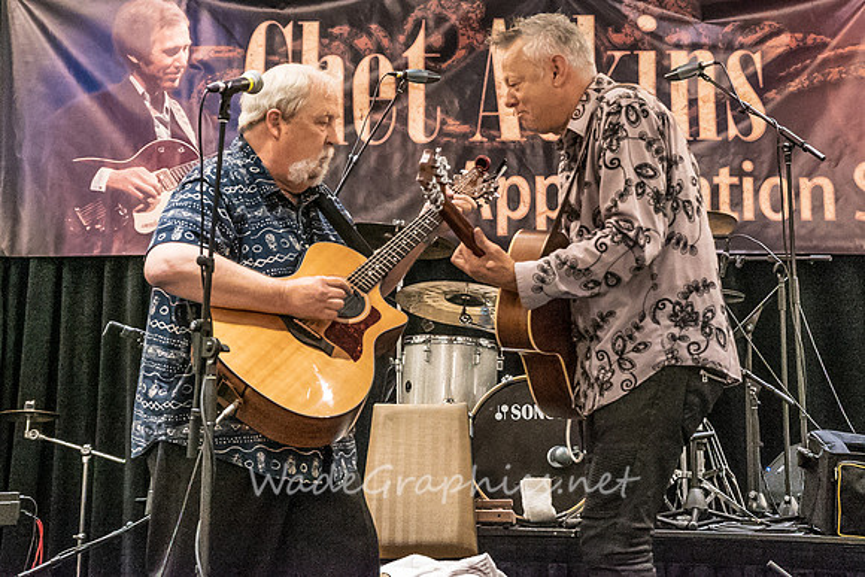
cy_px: 167
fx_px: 2147
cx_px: 432
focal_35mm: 89
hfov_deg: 22.8
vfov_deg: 15.3
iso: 10000
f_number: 5.6
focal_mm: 61
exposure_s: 1/200
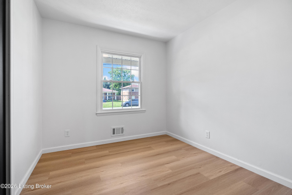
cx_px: 146
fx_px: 130
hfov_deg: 96.7
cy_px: 98
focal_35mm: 16
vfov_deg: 73.7
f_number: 4
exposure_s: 1/100
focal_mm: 16
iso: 1250
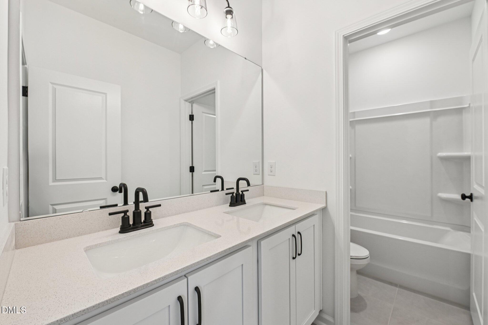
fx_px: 190
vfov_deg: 81.1
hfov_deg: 104.3
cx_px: 244
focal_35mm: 14
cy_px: 162
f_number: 9
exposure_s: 1/25
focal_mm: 14
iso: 200
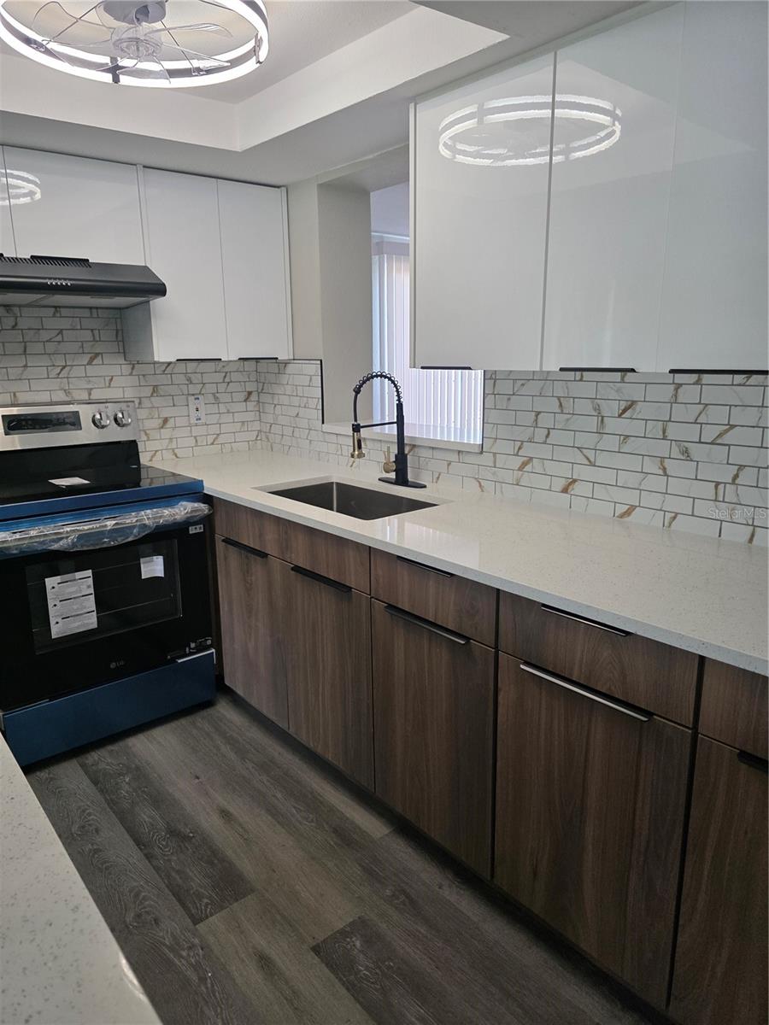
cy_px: 512
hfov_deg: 58.9
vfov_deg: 73.9
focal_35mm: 23
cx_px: 384
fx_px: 681
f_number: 1.7
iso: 200
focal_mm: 6.3
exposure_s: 1/180
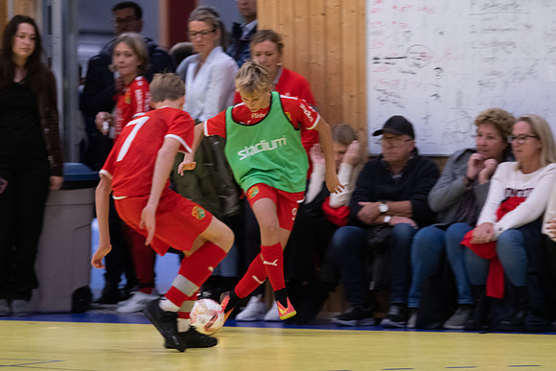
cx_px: 278
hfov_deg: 8.4
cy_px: 186
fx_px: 3780
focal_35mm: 245
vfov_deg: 5.6
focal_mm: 160
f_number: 3.2
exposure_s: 1/400
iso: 4500
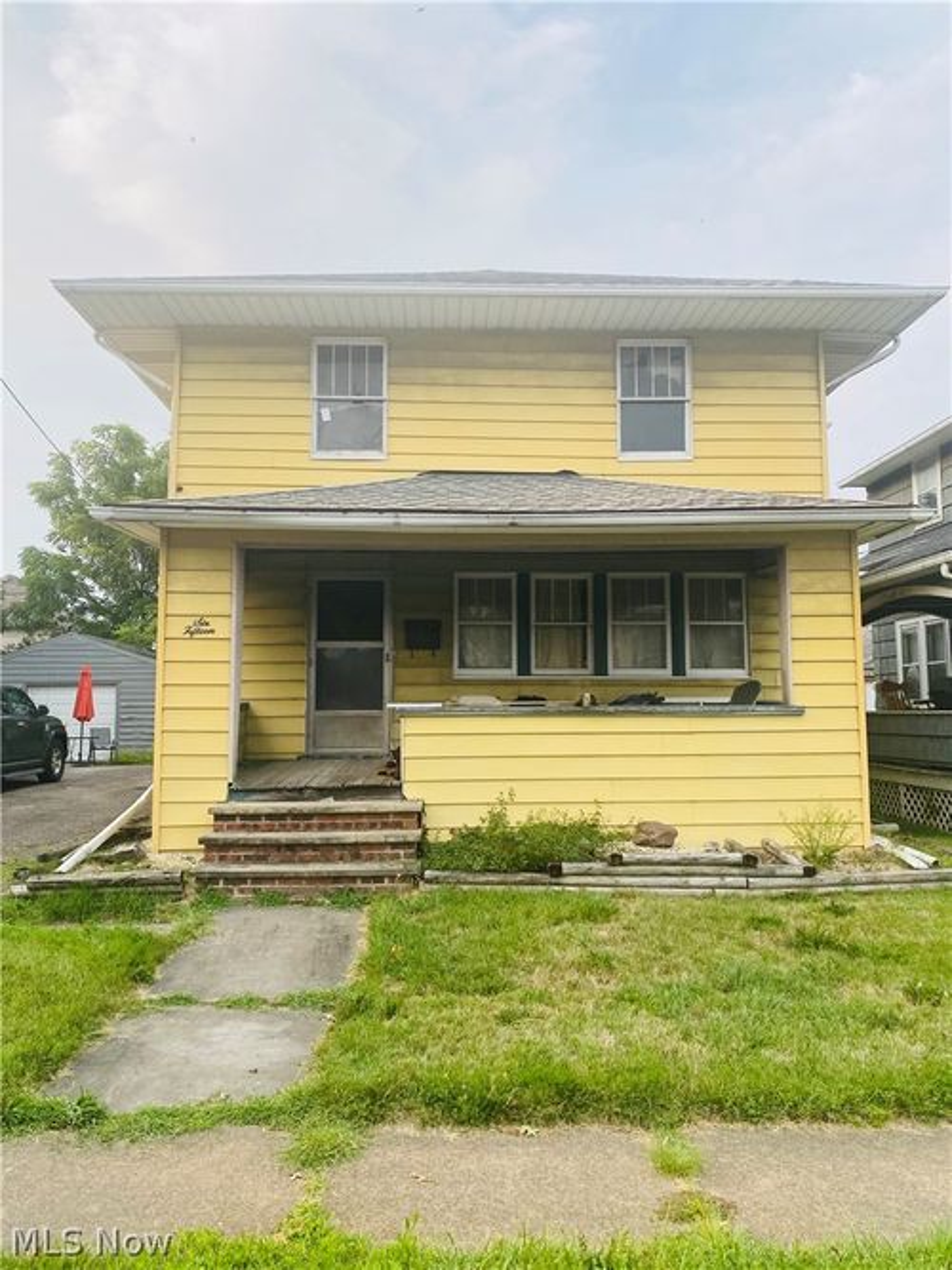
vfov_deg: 67.3
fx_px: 954
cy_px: 635
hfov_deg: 53.0
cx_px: 476
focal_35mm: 26
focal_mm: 4.25
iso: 32
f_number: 1.8
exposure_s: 1/640
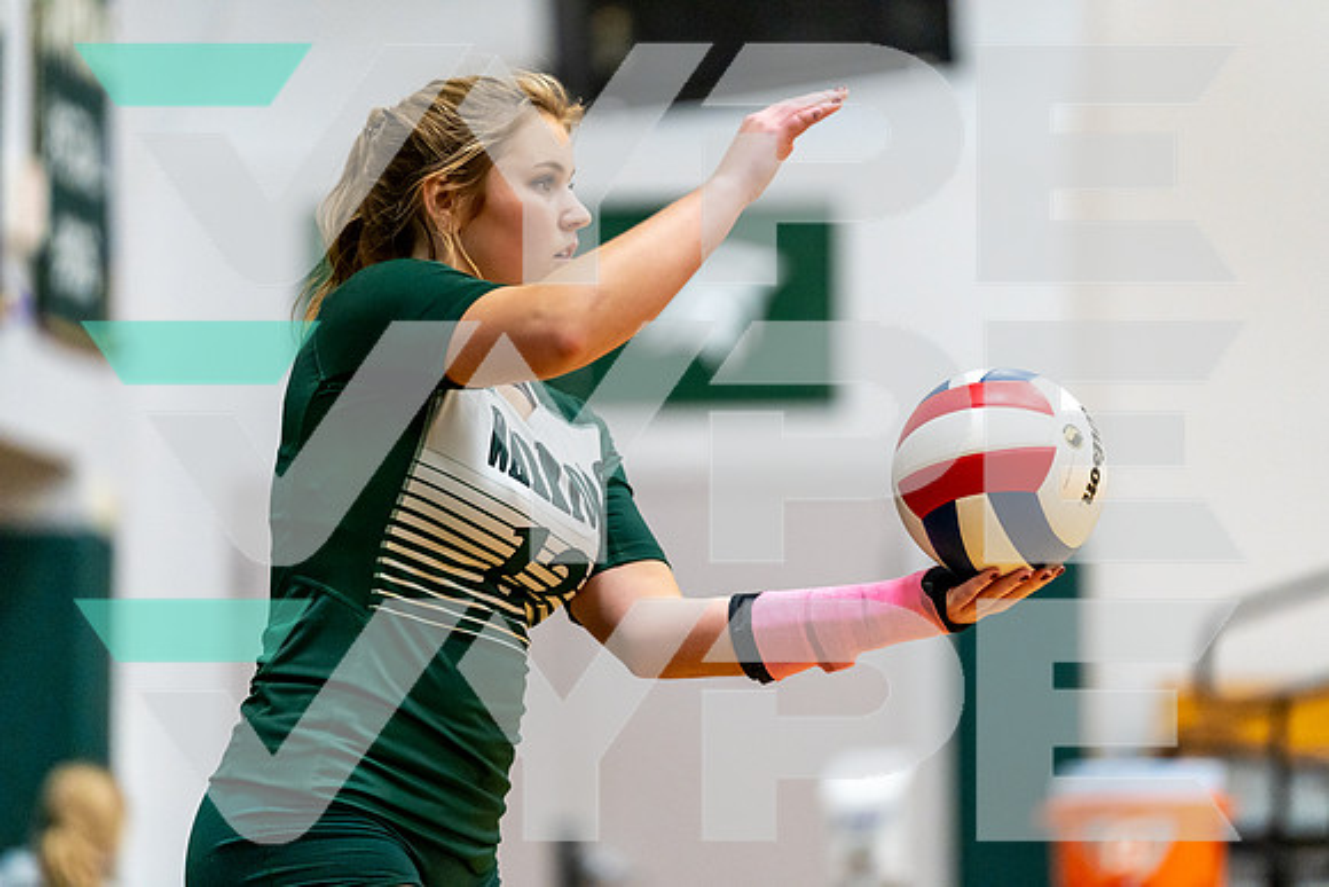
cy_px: 444
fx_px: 7385
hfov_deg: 10.3
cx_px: 664
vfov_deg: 6.9
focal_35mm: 200
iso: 3200
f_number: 2.8
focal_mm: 200
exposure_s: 1/1250
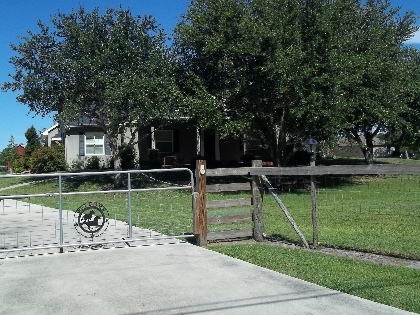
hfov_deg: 47.8
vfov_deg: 36.8
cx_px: 192
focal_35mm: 39
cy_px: 138
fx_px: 473
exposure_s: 1/200
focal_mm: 5.7
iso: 64
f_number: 8.8
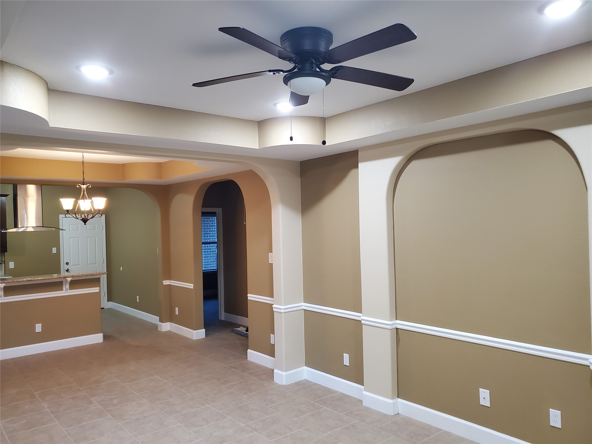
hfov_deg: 67.3
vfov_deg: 53.1
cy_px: 222
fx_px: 445
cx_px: 296
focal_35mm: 26
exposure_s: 1/40
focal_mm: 4.3
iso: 320
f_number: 2.4
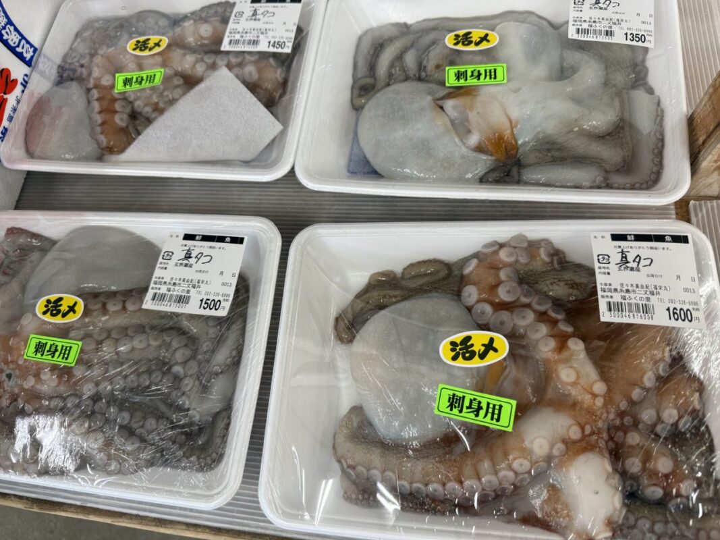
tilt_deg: -66.1
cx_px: 360
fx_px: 499
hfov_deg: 71.6
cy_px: 270
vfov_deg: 56.8
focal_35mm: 24
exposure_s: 1/121
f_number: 1.78
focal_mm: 6.76
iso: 160
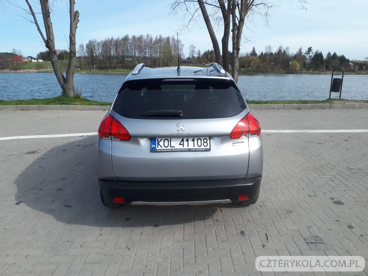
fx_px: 287
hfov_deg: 65.3
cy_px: 138
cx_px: 184
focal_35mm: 27
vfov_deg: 51.4
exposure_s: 1/984
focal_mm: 3.6
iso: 40
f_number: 1.9
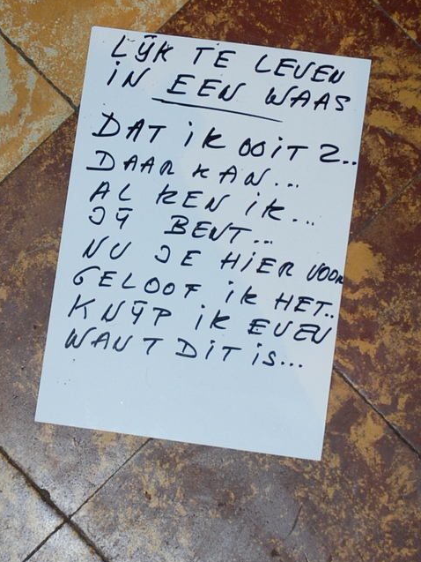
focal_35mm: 62
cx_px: 210
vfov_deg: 31.2
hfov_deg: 23.7
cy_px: 257
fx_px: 1005
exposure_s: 1/60
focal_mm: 38
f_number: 5.6
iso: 320
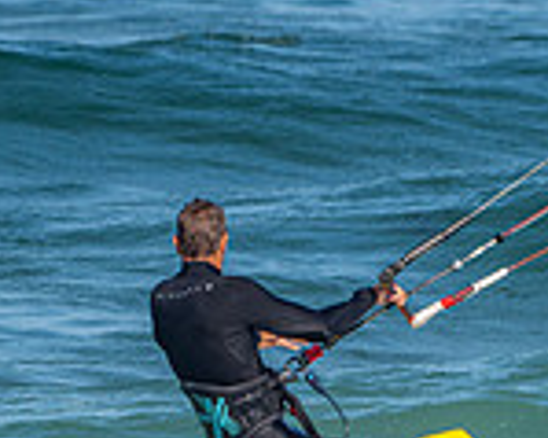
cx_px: 497
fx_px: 12999
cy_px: 576
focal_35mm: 802
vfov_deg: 1.9
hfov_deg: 2.4
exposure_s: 1/1600
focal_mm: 220
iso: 200
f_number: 5.6
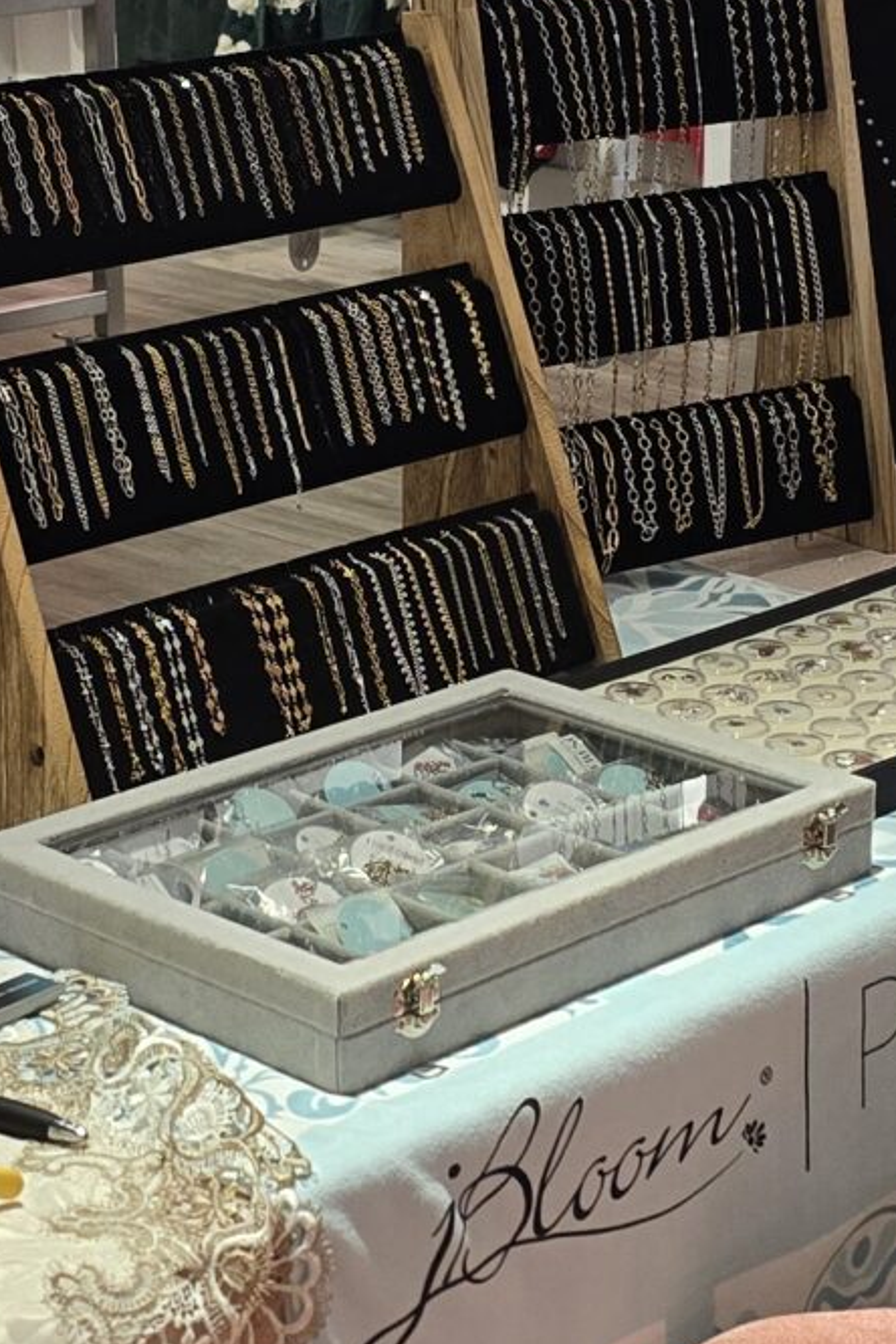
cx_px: 474
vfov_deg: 22.1
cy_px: 496
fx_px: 3434
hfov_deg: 14.9
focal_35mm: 92
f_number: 1.7
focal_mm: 6.3
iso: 160
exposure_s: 1/120
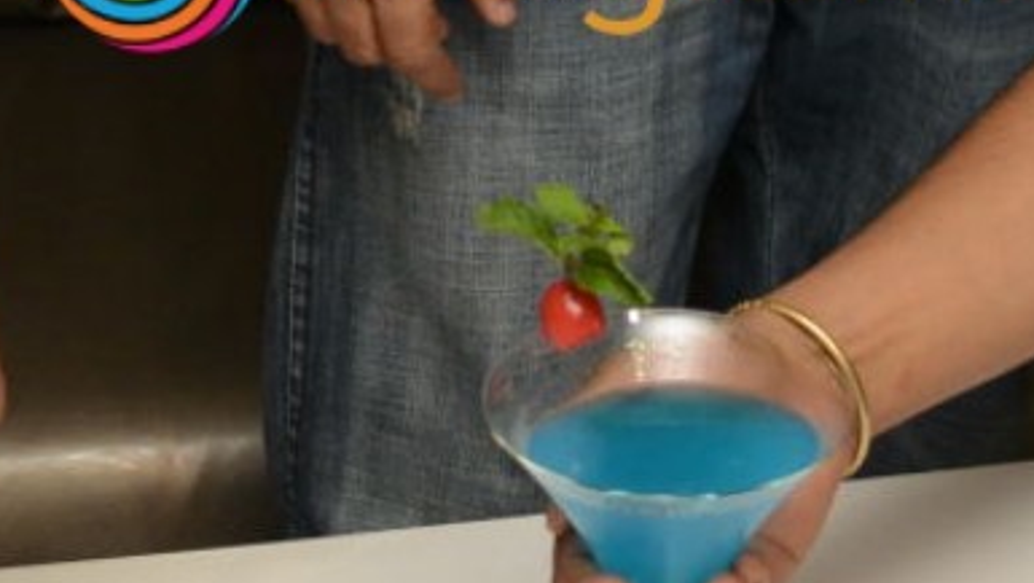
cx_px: 635
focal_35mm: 147
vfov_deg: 7.6
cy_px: -862
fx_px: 4032
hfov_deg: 14.6
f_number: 6.3
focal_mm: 24
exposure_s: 1/125
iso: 800
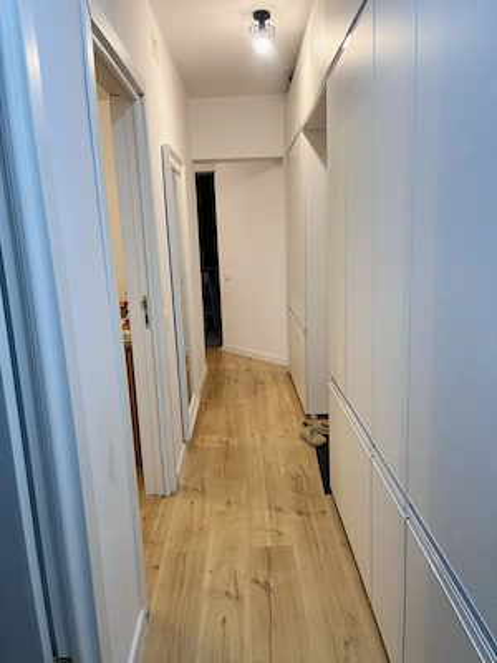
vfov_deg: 67.3
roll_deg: +2.0
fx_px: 498
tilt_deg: -11.5
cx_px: 248
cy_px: 332
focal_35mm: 26
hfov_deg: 53.1
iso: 50
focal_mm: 5.1
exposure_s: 1/100
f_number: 1.6
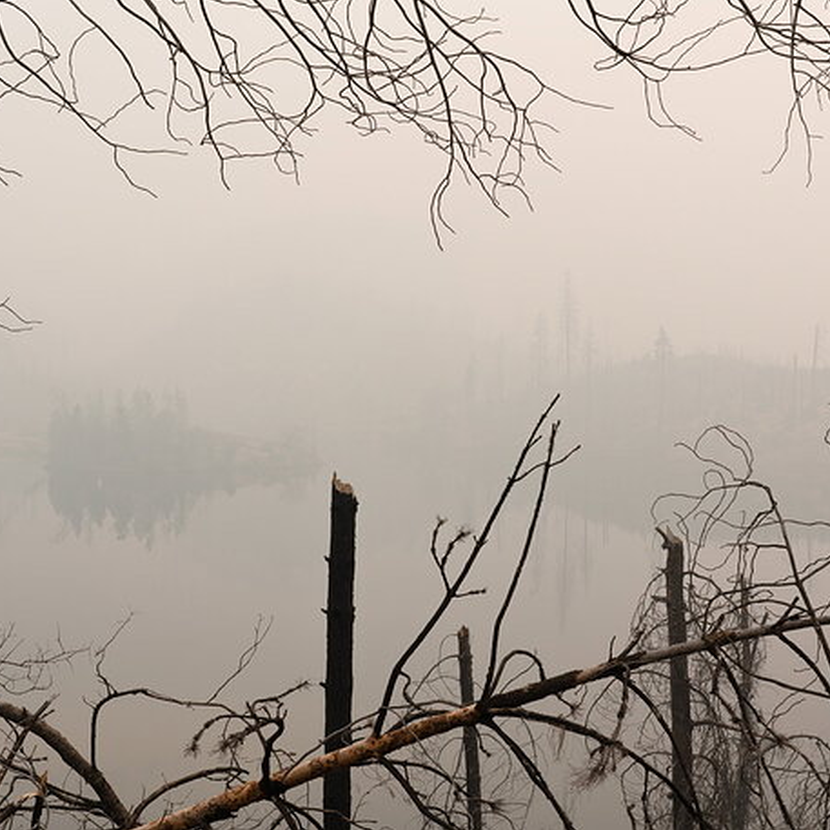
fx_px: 1601
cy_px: 414
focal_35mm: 59
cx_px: 427
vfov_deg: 29.1
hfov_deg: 29.1
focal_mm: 46
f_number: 16
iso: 400
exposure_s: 1/125
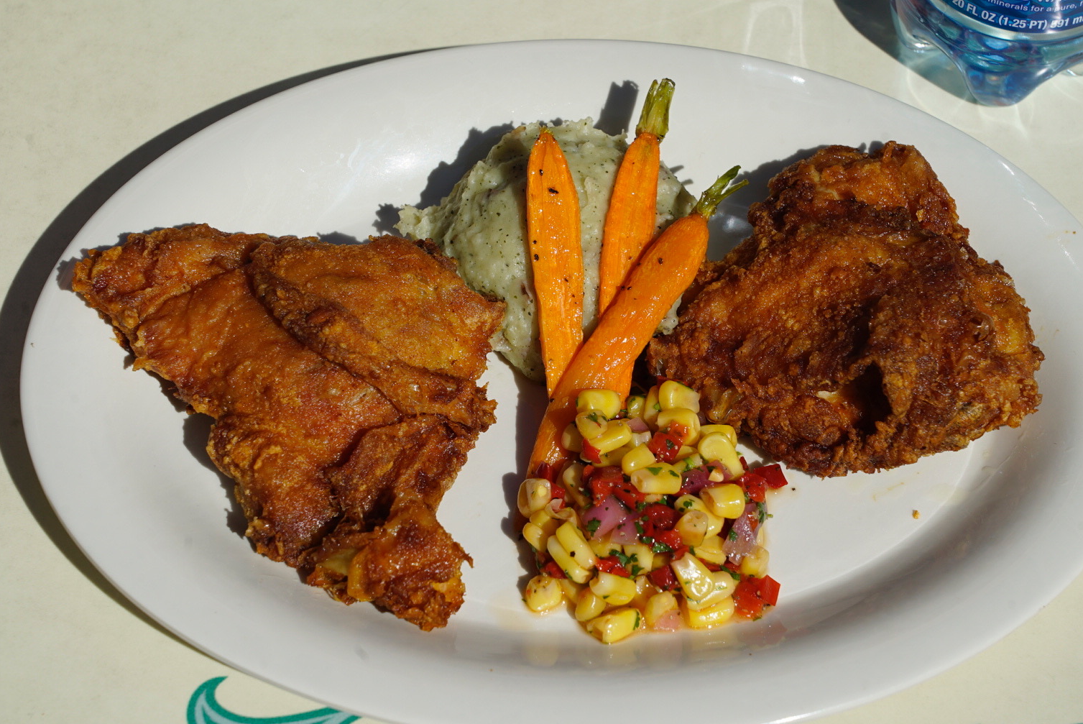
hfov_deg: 19.6
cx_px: 579
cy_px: 342
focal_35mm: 104
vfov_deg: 13.2
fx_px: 3131
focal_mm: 97
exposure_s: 1/400
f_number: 11
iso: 100
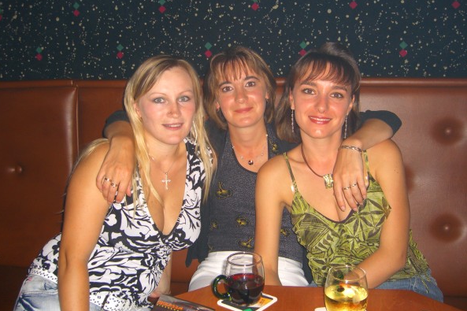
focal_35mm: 40
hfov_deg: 48.5
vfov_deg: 33.4
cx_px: 232
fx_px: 519
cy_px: 150
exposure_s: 1/60
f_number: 2.8
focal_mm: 7.9
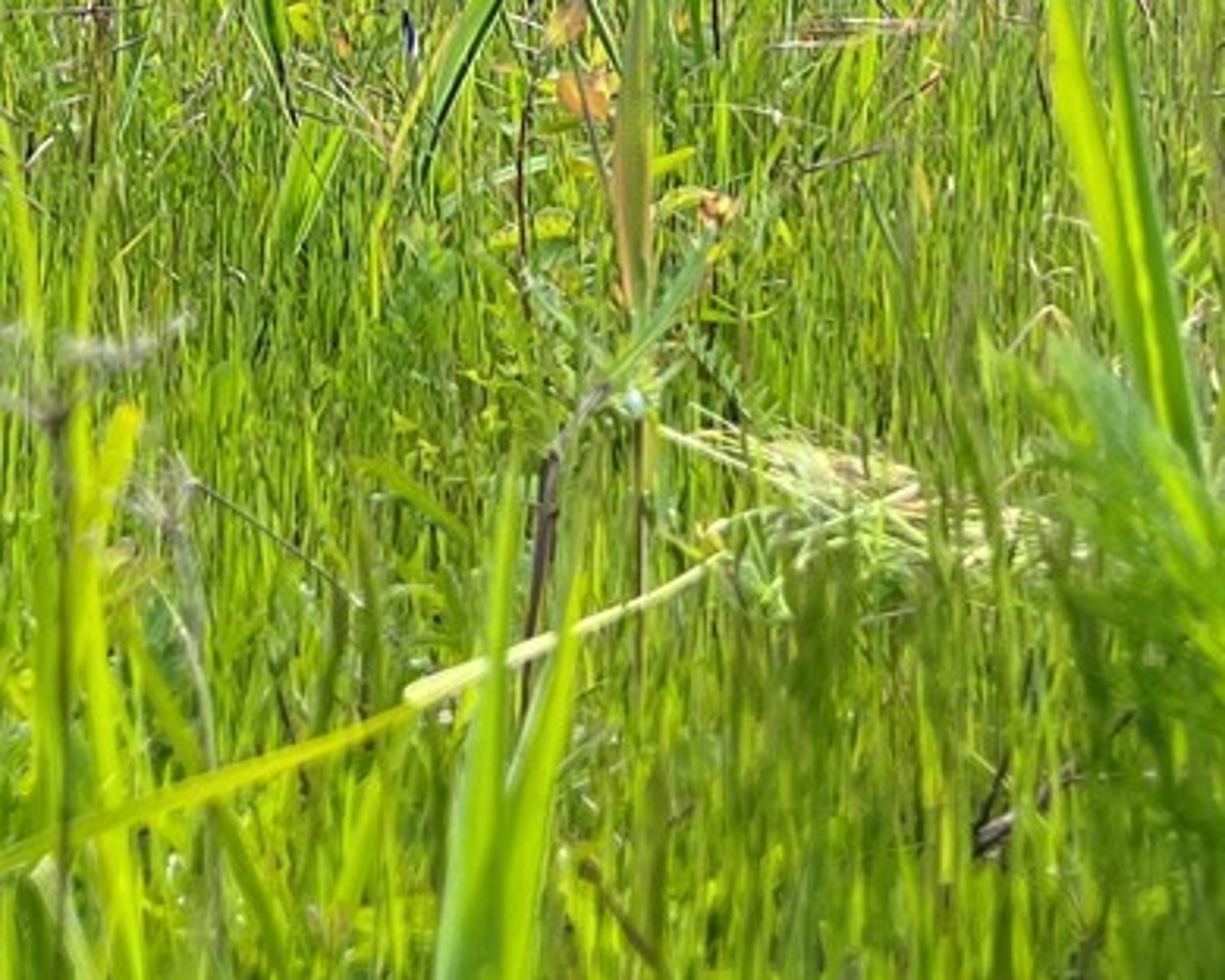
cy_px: -314
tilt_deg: -13.0
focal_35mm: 104
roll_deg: +1.9
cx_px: -446
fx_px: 3771
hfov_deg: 17.2
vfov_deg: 14.2
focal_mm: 5.7
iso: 50
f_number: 1.5
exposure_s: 1/1112
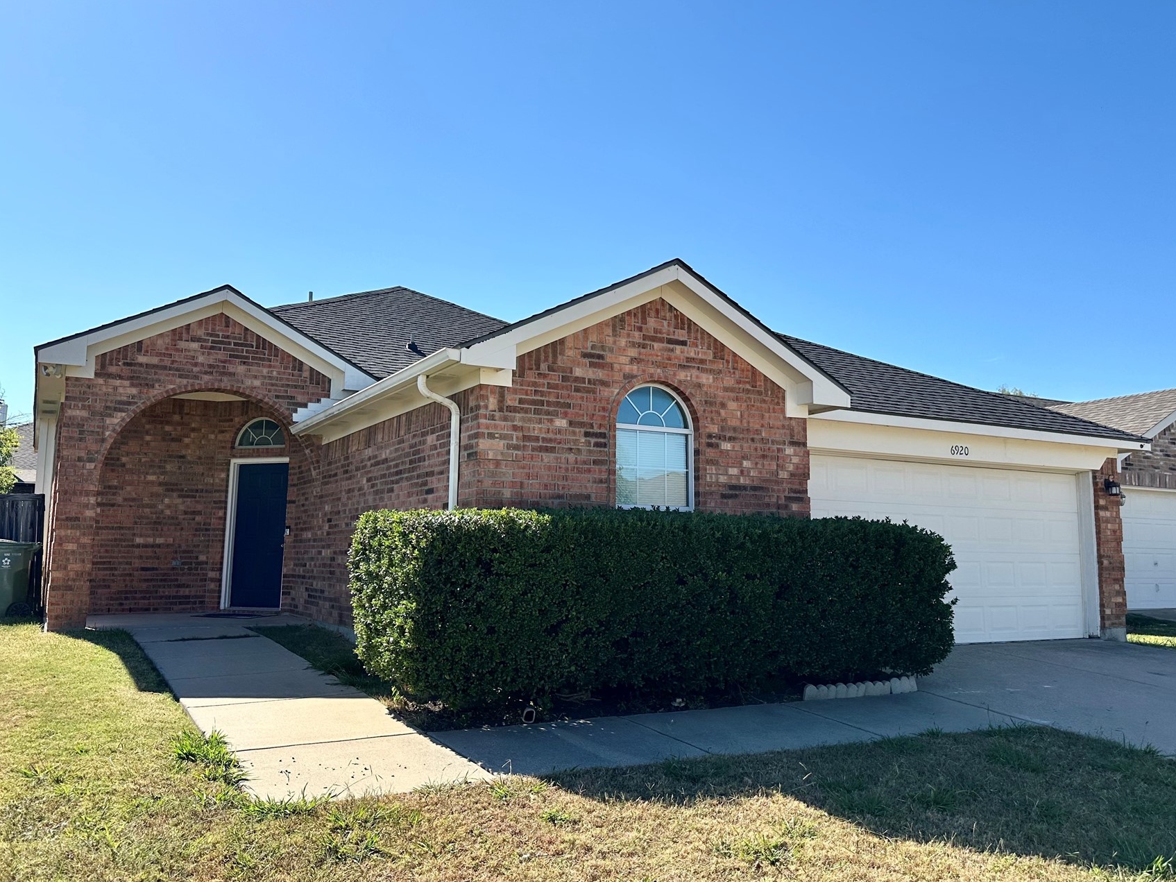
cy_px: 418
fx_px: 985
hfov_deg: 61.7
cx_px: 606
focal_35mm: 29
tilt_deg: +6.6
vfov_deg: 48.2
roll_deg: -0.6
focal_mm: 6.86
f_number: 1.78
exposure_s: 1/4348
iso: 80
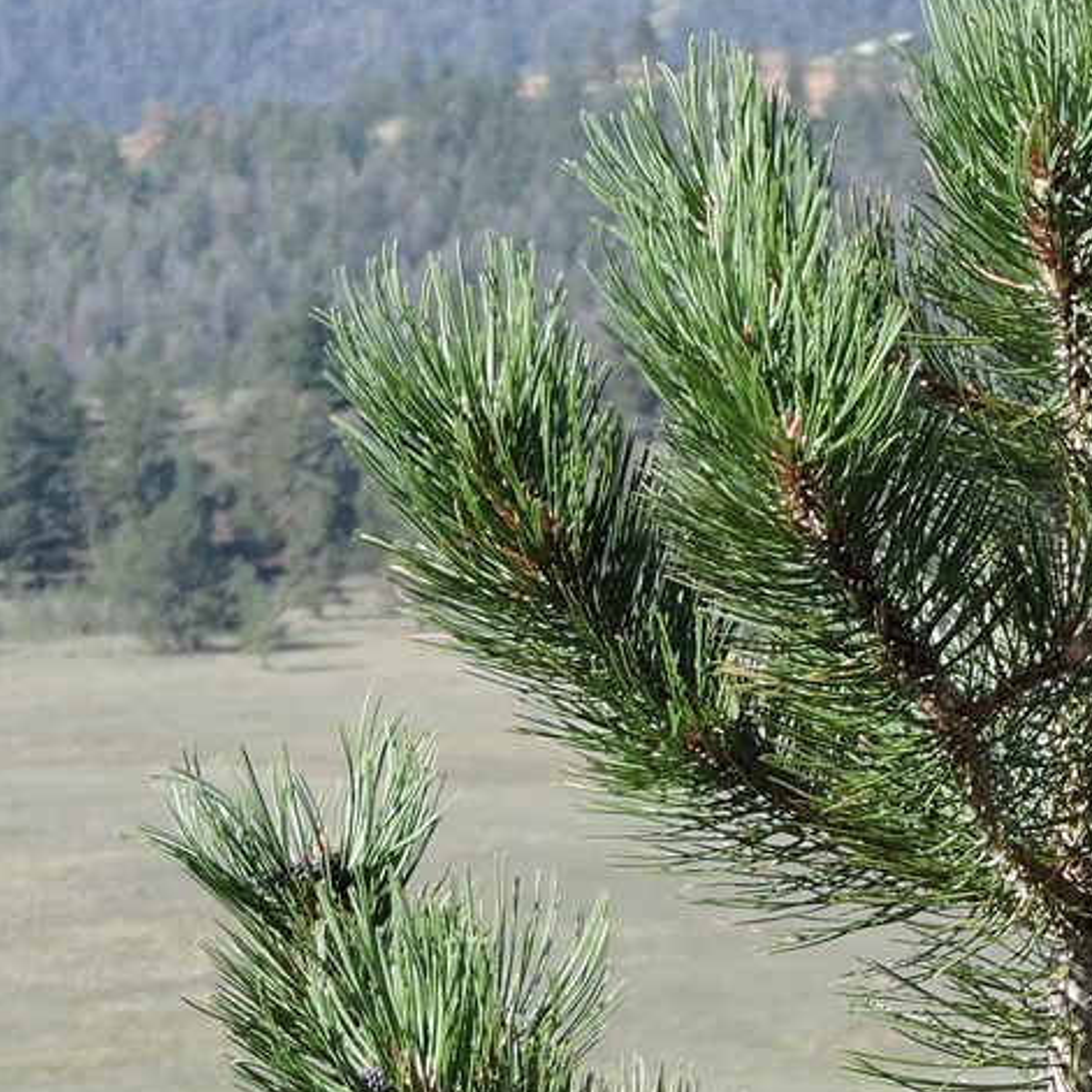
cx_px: 1032
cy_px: 158
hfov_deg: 3.8
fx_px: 16596
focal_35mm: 465
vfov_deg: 3.8
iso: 100
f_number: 4.4
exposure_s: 1/320
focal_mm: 27.6
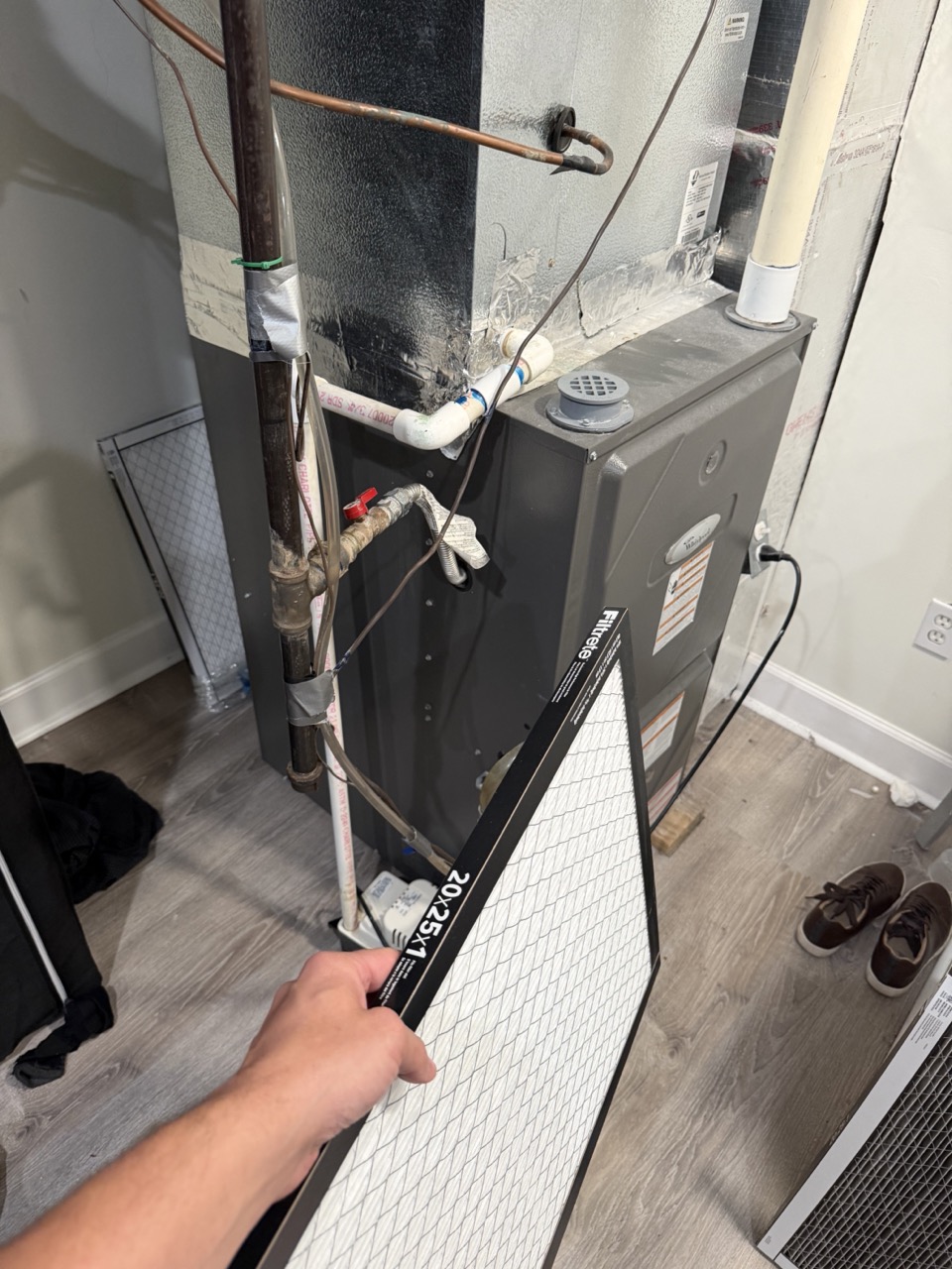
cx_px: 476
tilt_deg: -40.2
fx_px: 880
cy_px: 634
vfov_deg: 71.6
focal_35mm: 24
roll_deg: -3.9
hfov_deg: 56.8
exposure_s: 1/60
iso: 250
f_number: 1.78
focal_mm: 6.76
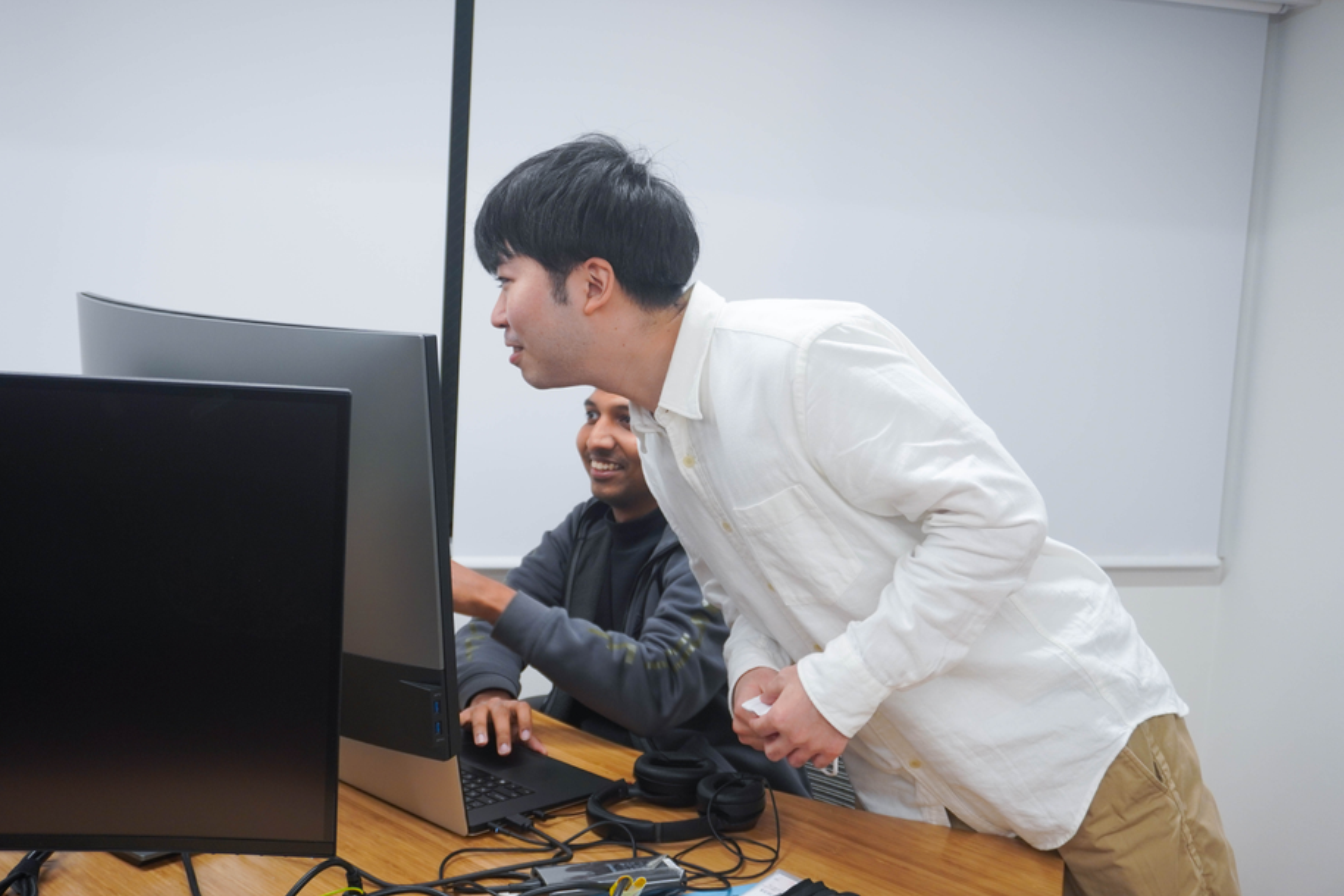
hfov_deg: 50.1
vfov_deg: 34.6
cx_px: 655
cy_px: 440
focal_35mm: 39
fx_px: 1438
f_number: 4.5
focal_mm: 25
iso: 250
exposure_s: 1/60
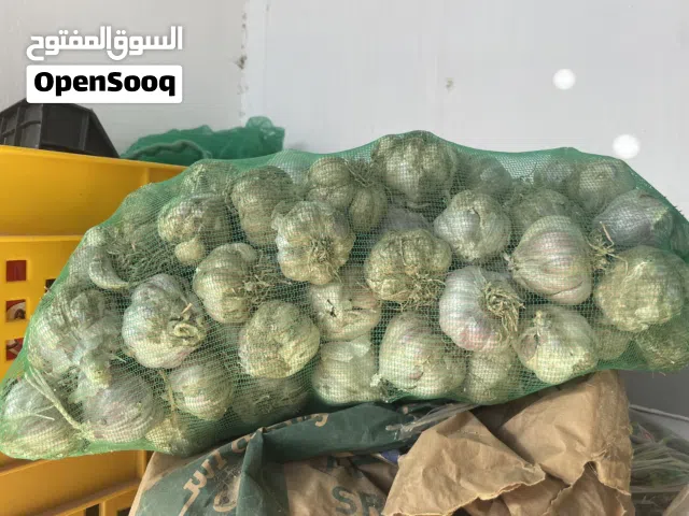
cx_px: 344
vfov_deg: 53.1
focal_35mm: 26
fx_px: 518
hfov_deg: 67.3
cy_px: 258
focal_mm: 4.2
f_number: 1.6
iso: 32
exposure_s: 1/159
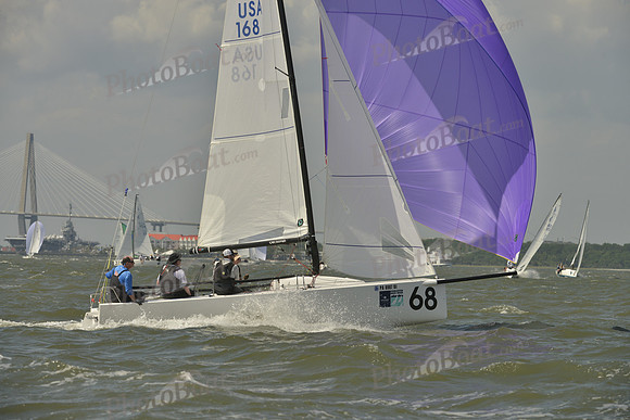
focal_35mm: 200
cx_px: 315
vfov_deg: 6.9
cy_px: 210
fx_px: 3501
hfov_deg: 10.3
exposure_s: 1/1600
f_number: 10
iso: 280
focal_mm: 200
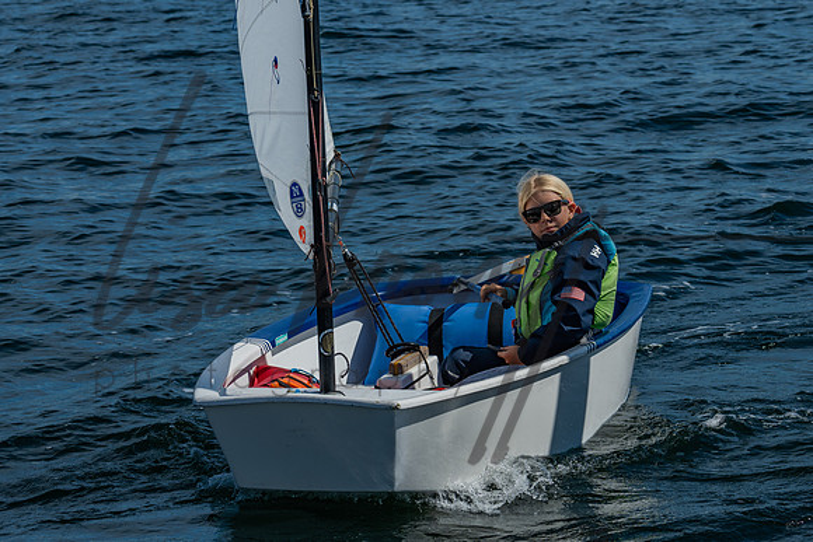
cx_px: 407
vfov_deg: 9.5
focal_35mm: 144
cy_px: 241
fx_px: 3255
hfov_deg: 14.2
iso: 100
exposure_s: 1/640
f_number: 8
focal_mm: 112
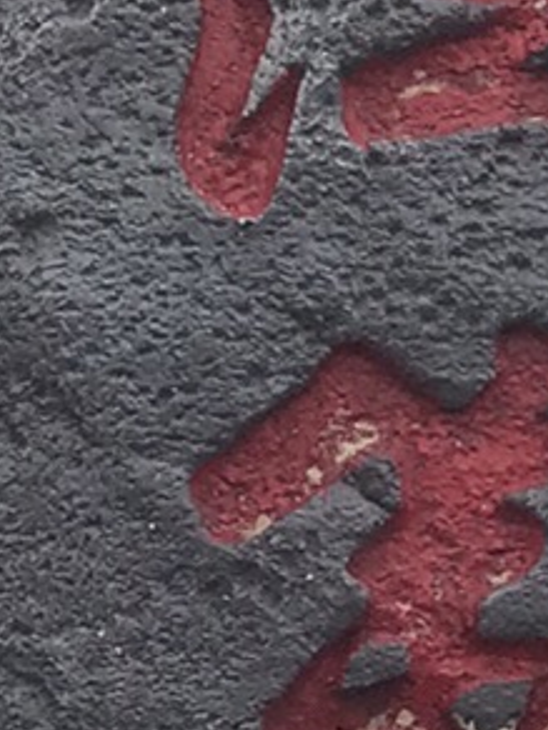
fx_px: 4053
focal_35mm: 192
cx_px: 781
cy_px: 618
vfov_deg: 10.3
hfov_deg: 7.6
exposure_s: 1/2591
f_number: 1.8
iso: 20
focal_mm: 3.99
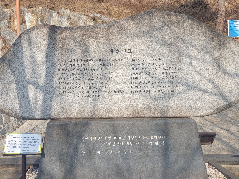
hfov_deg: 36.8
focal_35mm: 52
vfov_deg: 28.0
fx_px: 359
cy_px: 90
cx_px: 120
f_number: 2.4
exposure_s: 1/548
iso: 100
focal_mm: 6
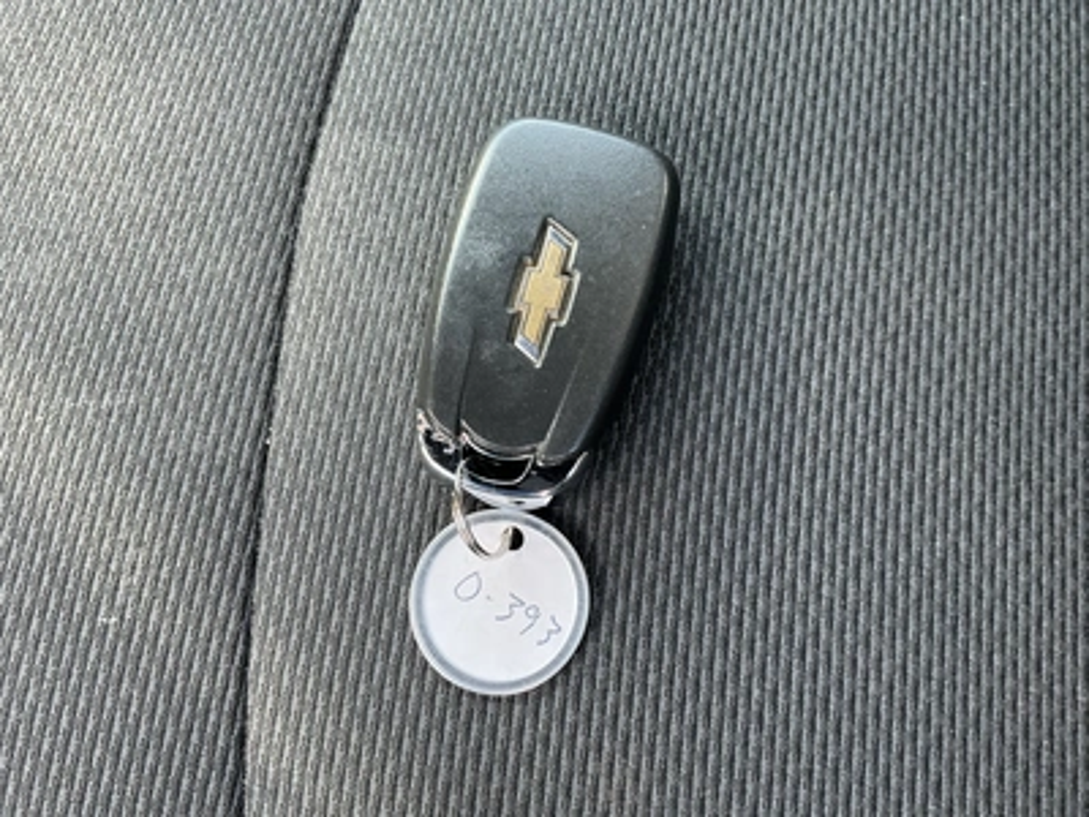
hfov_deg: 63.4
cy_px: 408
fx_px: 881
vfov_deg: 49.7
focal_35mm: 28
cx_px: 544
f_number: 1.8
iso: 80
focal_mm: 3
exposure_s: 1/60
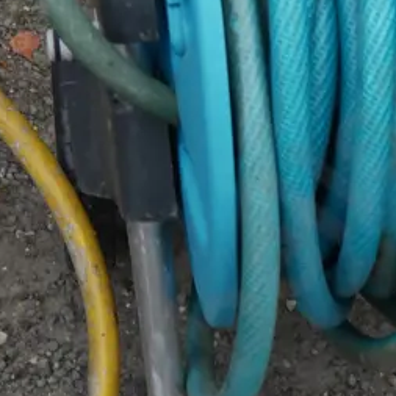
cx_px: 470
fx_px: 1670
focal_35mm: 129
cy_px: 11
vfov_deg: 13.4
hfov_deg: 13.2
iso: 400
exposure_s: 1/60
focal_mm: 18
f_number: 5
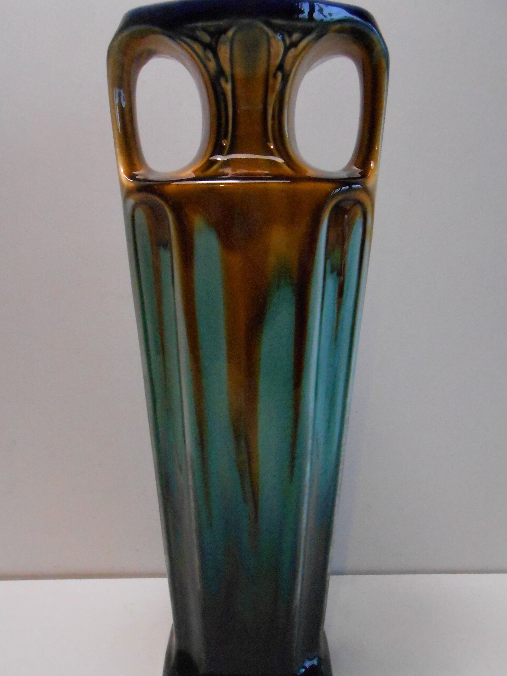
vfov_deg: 61.6
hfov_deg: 48.2
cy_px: 354
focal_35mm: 29
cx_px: 237
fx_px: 566
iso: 800
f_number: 3.5
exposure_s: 1/125
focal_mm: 4.6
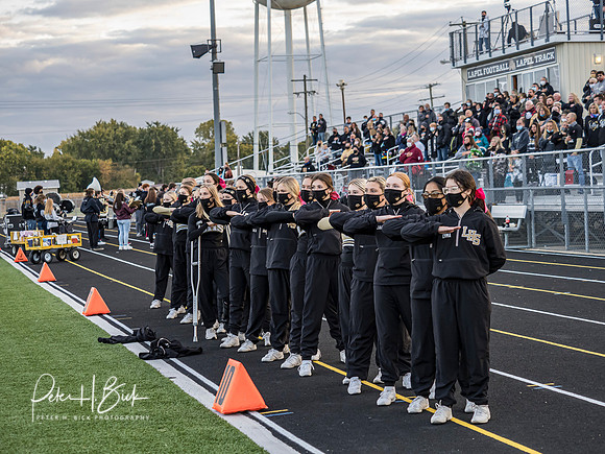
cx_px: 302
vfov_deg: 17.2
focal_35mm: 86
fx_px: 1503
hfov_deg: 22.8
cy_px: 227
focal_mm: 43
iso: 800
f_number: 2.8
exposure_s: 1/640
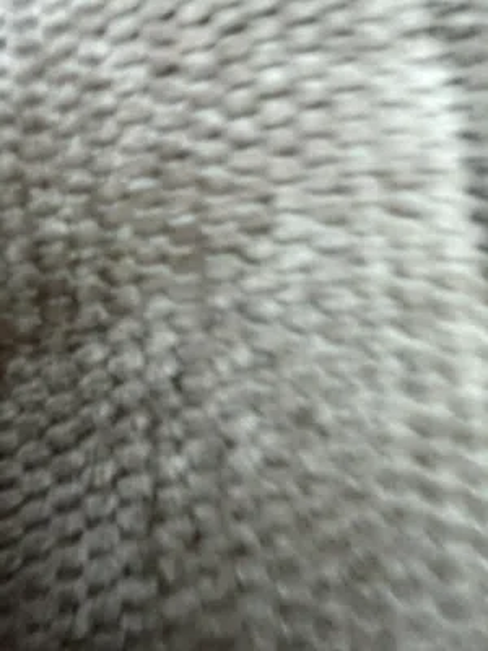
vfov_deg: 71.6
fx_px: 451
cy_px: 326
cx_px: 244
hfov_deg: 56.8
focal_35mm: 24
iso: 640
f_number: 2.2
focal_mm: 2.22
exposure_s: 1/46
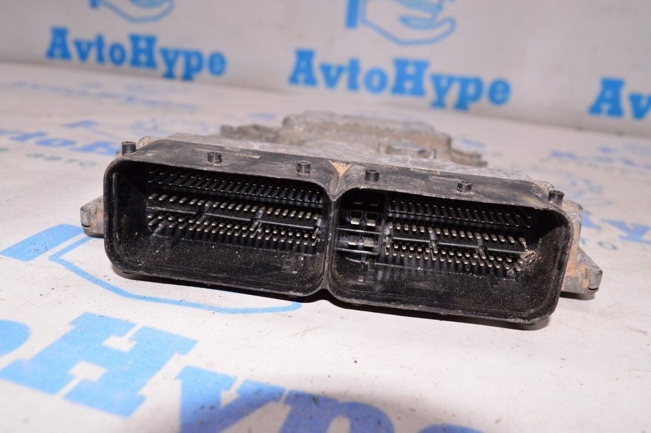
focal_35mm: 34
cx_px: 326
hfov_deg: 55.1
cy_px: 216
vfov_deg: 38.3
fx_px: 623
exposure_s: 1/160
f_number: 8
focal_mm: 23
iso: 1600
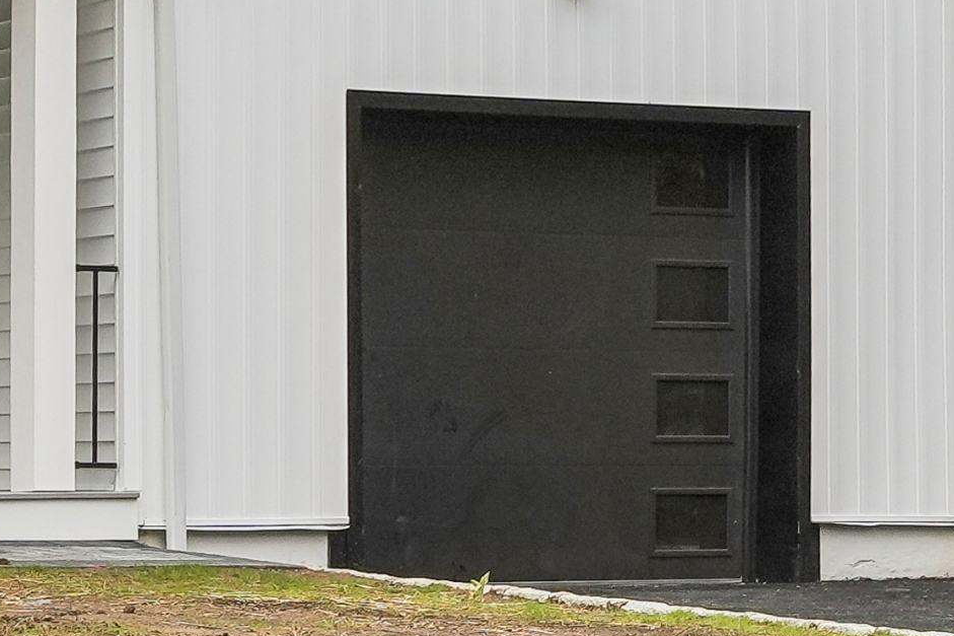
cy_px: -89
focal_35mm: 120
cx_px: -540
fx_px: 3179
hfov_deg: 15.5
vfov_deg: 11.2
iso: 200
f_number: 9
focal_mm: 19.4
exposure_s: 1/200
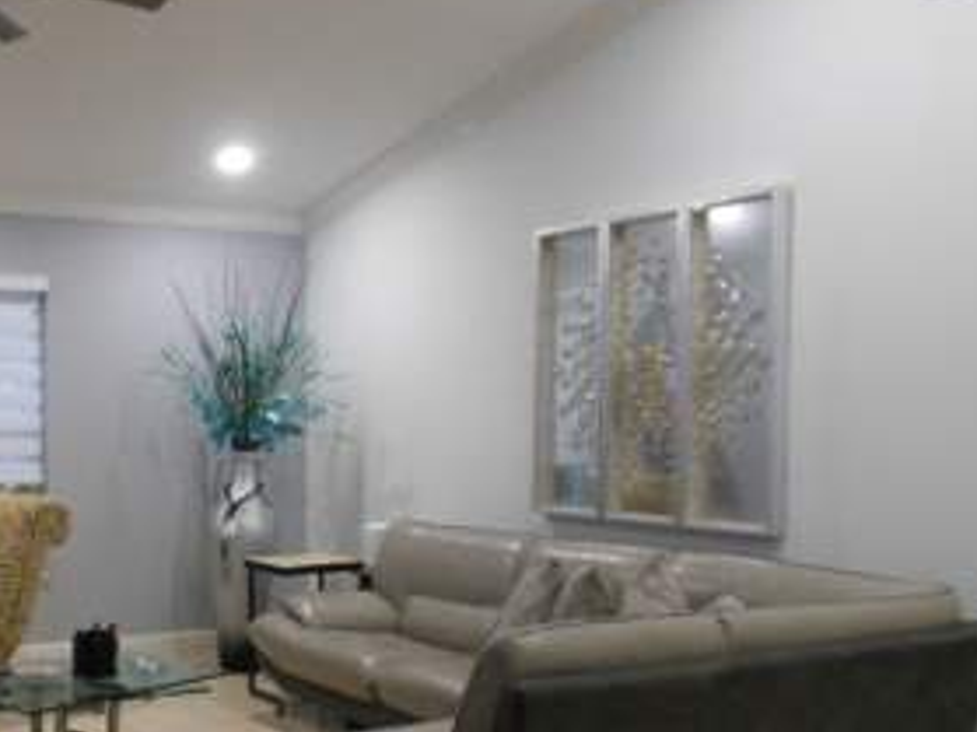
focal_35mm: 43
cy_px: 413
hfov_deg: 41.9
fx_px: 1213
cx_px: 189
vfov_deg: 33.5
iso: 400
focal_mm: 4.5
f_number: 3.2
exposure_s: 1/30
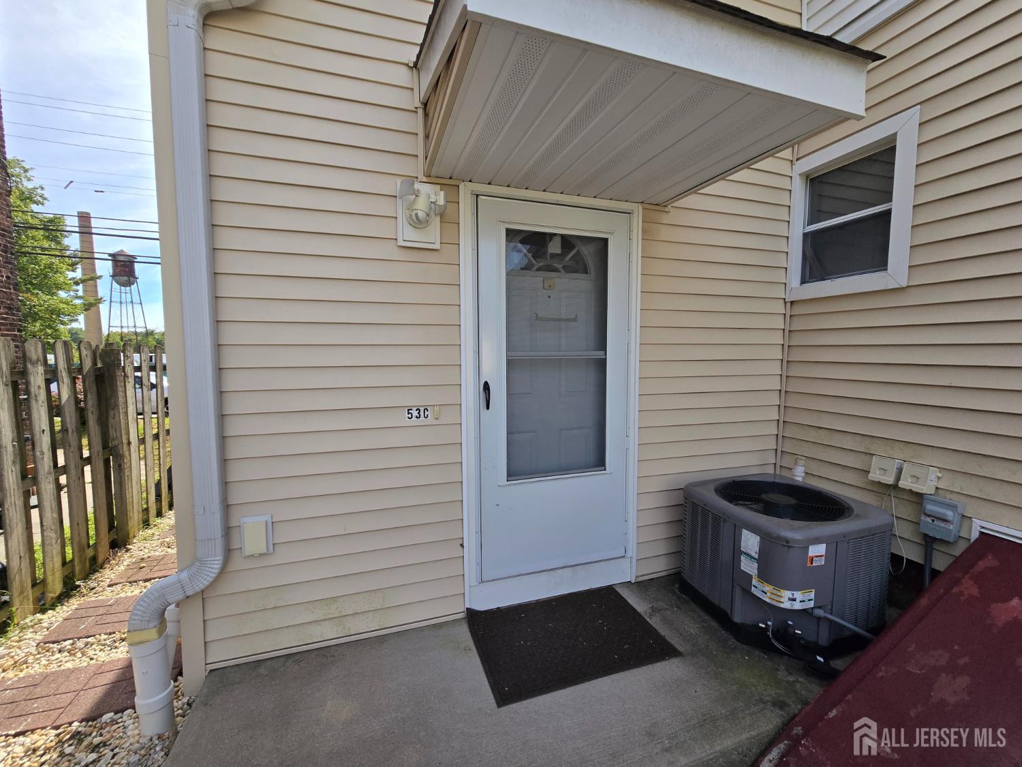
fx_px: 384
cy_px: 384
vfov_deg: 89.9
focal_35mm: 13
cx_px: 511
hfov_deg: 106.2
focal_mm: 2.2
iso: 50
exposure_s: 1/1238
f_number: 2.2
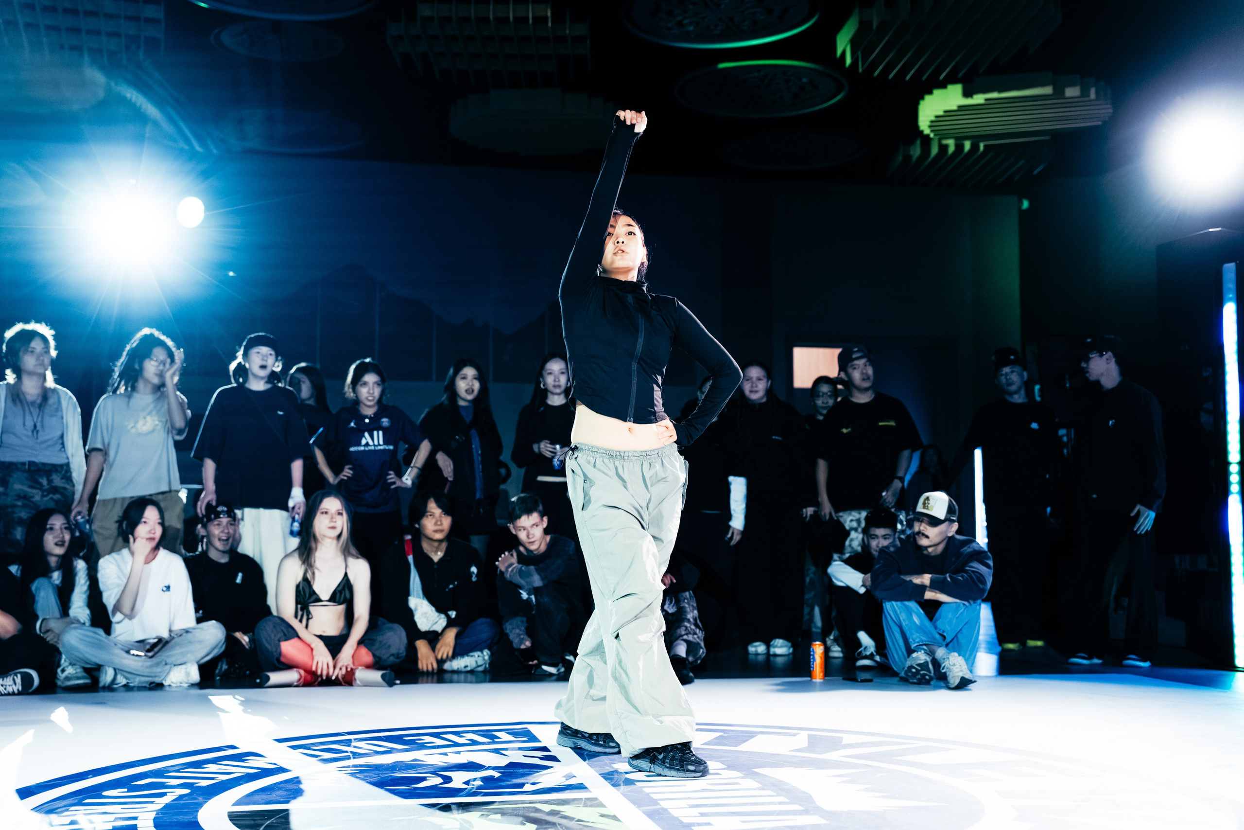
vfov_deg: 30.5
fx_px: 1520
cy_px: 415
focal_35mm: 44
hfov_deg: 44.5
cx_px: 622
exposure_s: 1/800
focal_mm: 44
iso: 3200
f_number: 2.8
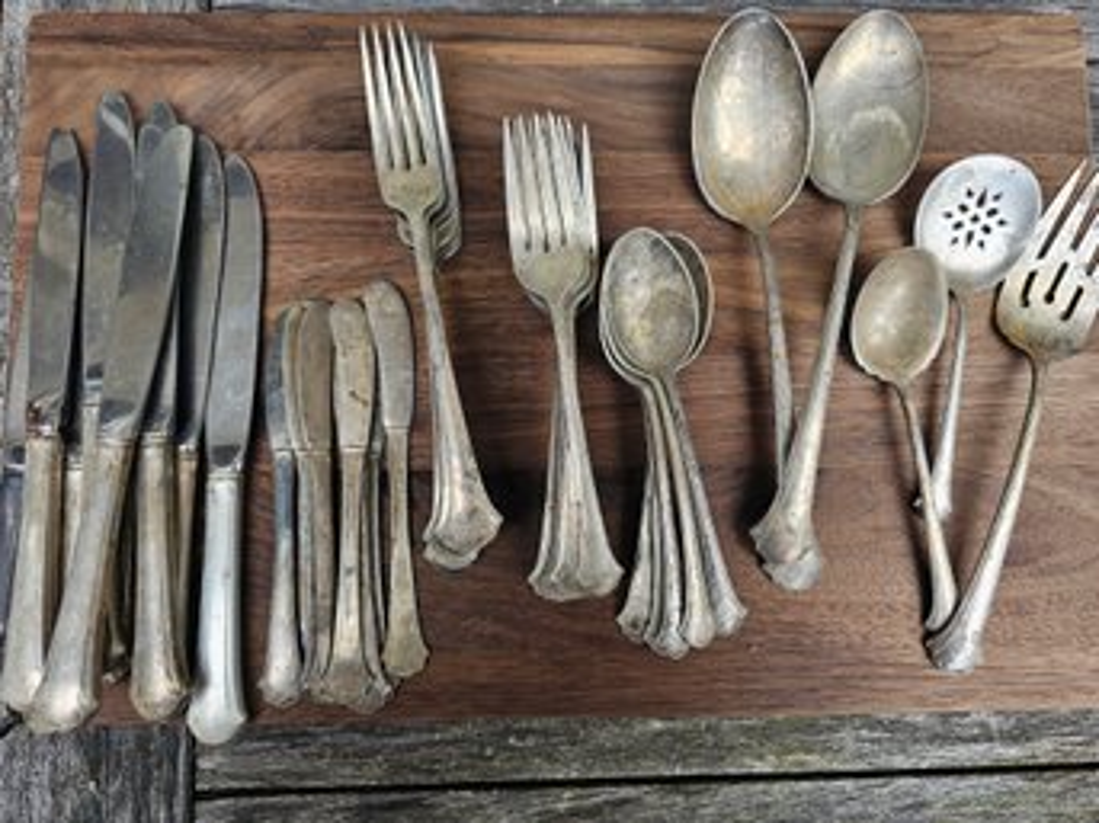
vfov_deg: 58.8
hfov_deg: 73.9
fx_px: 730
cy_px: 412
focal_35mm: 23
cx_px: 550
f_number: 1.7
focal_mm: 6.3
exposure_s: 1/120
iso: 16
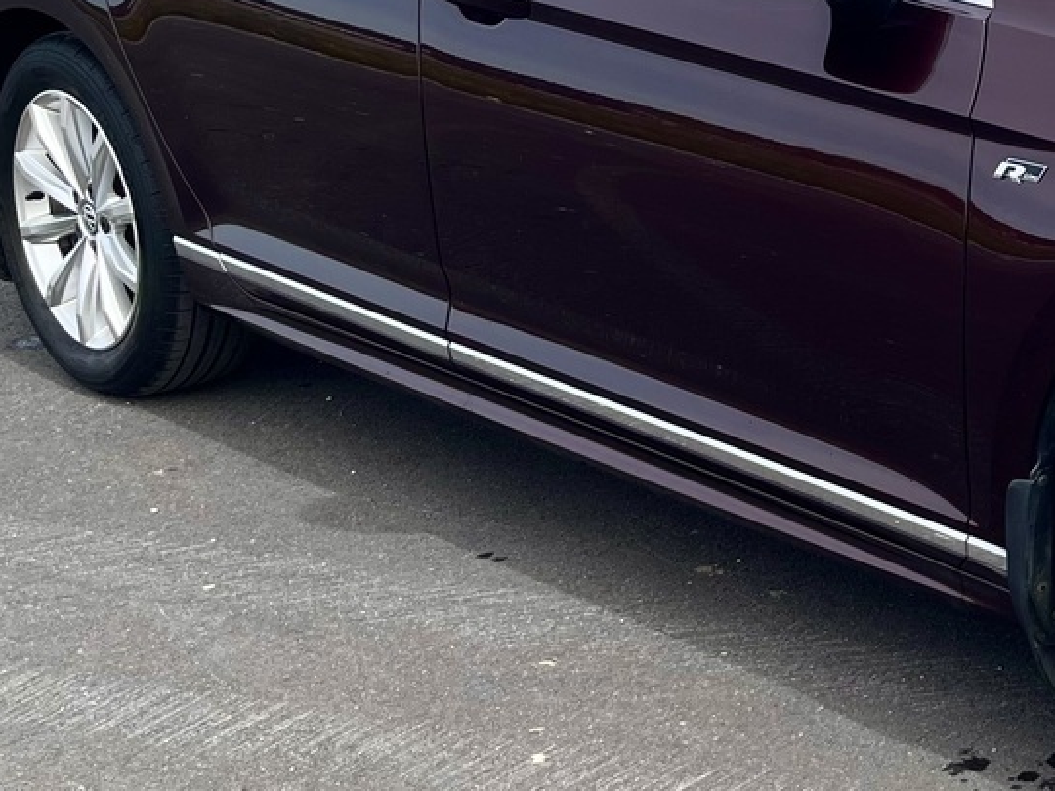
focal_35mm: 77
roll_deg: +1.4
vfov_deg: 19.1
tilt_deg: -17.1
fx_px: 2347
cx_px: 1231
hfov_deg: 23.4
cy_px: 260
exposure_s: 1/1776
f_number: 1.6
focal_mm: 5.1
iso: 50
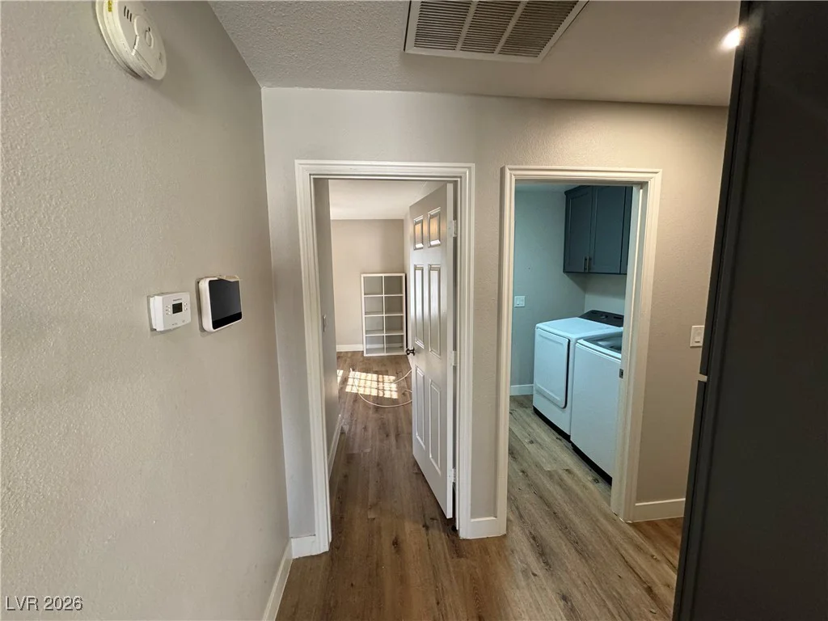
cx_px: 414
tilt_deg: -6.5
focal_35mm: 14
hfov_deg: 102.1
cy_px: 310
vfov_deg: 85.7
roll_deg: +1.5
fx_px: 335
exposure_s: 1/120
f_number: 2.2
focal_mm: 2.22
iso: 250
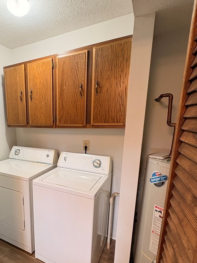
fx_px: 167
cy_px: 155
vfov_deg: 75.7
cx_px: 50
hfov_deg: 58.0
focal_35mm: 22
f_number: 2.2
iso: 200
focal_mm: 2.22
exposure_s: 1/60
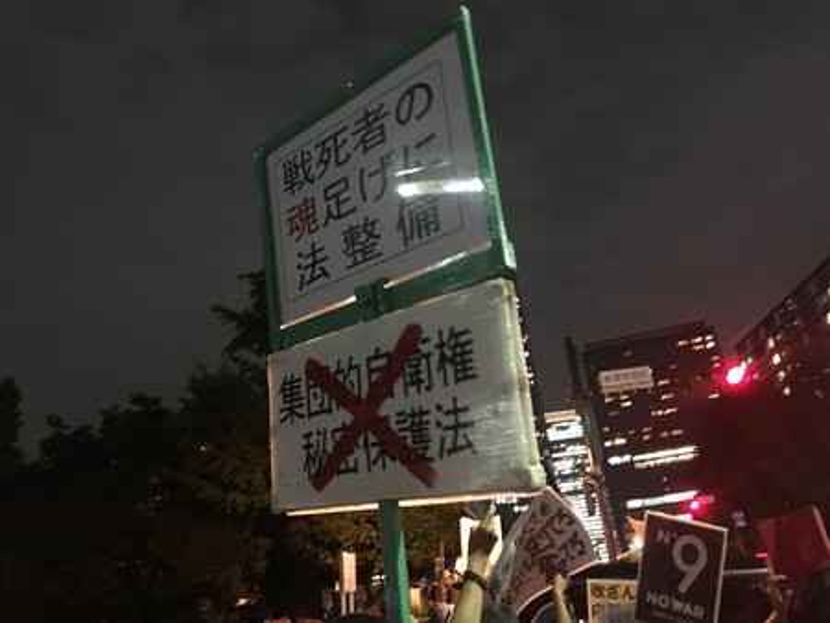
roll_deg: +6.6
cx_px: 415
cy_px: 312
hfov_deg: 61.6
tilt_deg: +23.0
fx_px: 696
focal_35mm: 29
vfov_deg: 48.3
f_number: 2.2
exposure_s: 1/15
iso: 640
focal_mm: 4.15
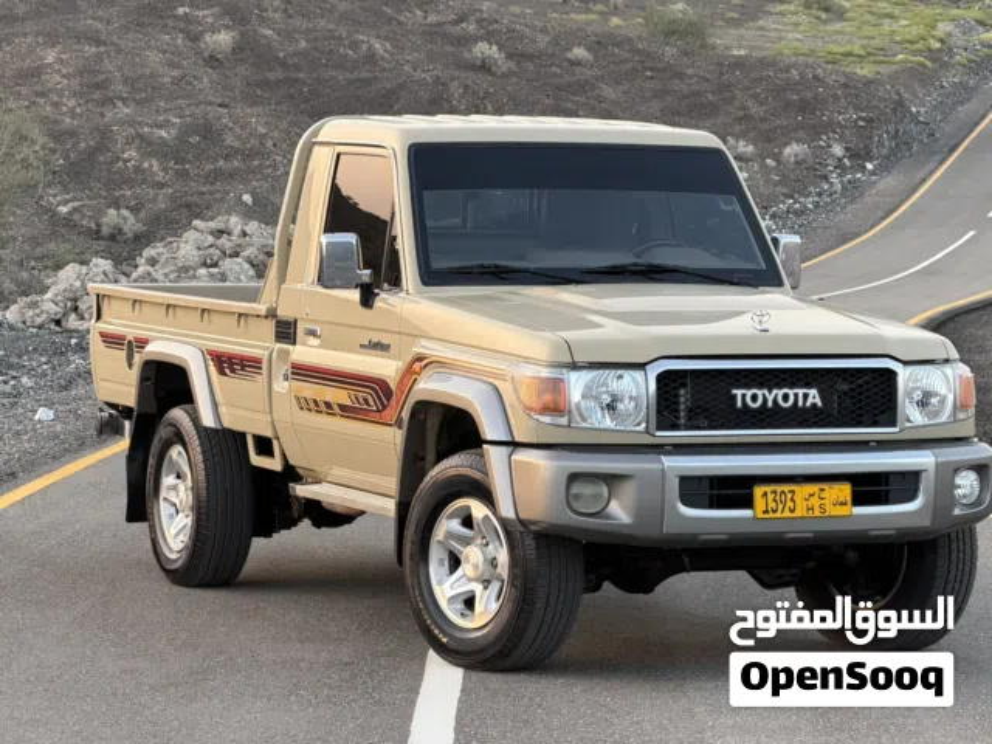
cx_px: 496
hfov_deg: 19.6
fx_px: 2866
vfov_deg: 14.8
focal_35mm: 100
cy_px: 372
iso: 200
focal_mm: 16.89
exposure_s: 1/121
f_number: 2.8
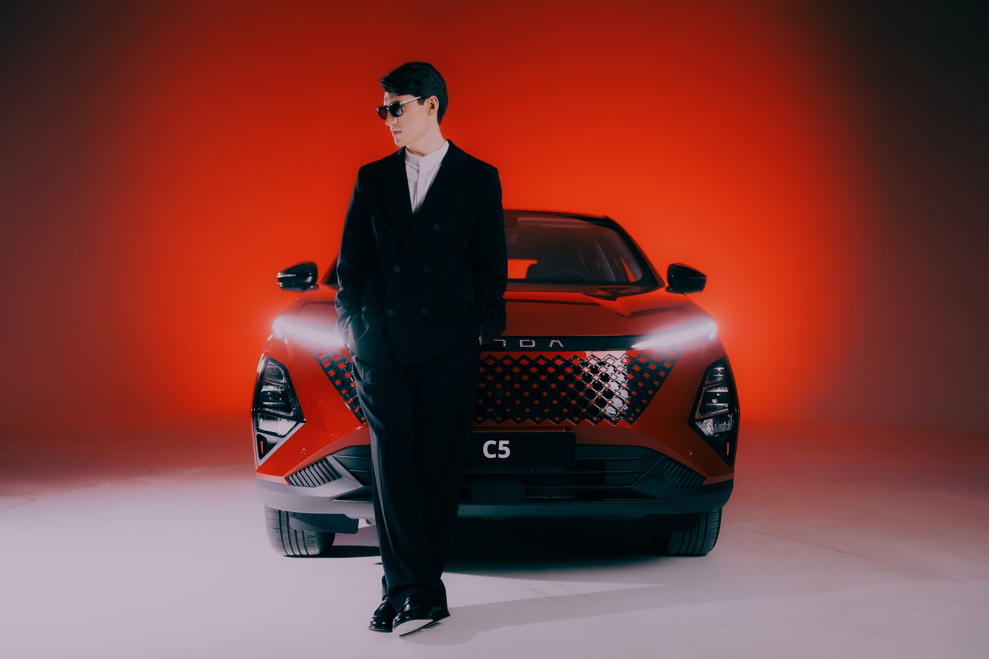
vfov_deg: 34.2
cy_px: 330
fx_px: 1073
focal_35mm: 39
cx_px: 494
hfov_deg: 49.5
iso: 1250
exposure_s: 1/60
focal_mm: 39
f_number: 2.8
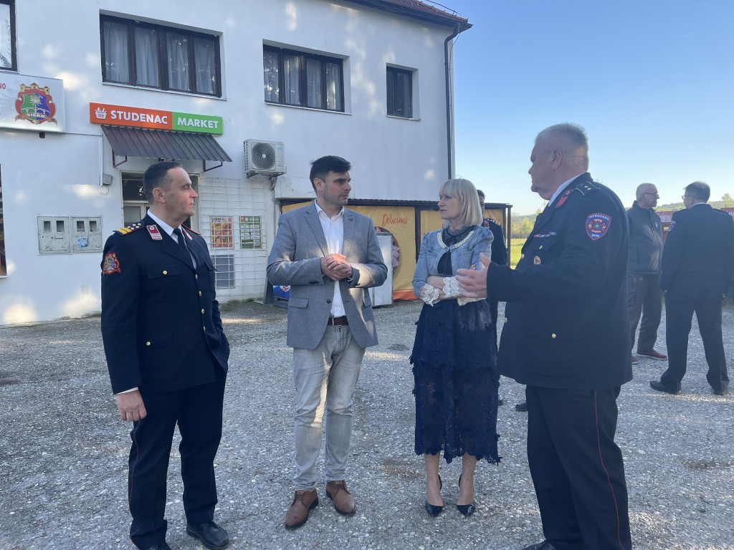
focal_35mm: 25
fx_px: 530
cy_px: 275
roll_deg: +0.3
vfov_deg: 54.9
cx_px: 367
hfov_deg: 69.4
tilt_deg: -3.1
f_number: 1.6
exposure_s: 1/307
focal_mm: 5.1
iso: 32
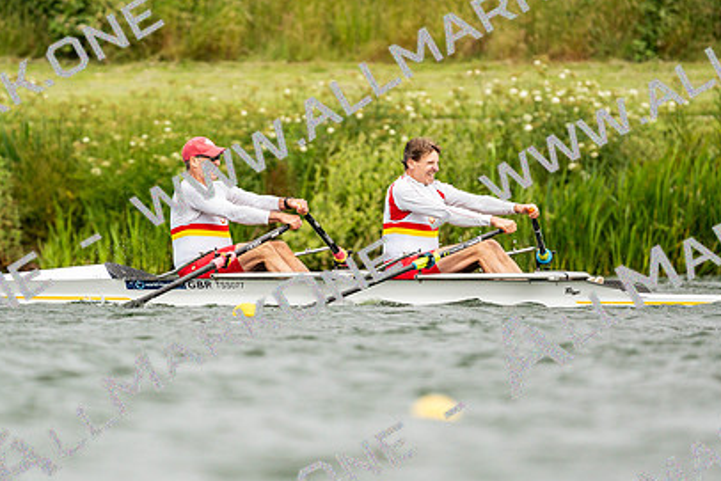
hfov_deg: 2.4
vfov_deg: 1.6
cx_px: 350
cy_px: 232
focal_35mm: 857
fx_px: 17169
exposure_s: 1/2000
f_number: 6.3
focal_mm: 600
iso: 500
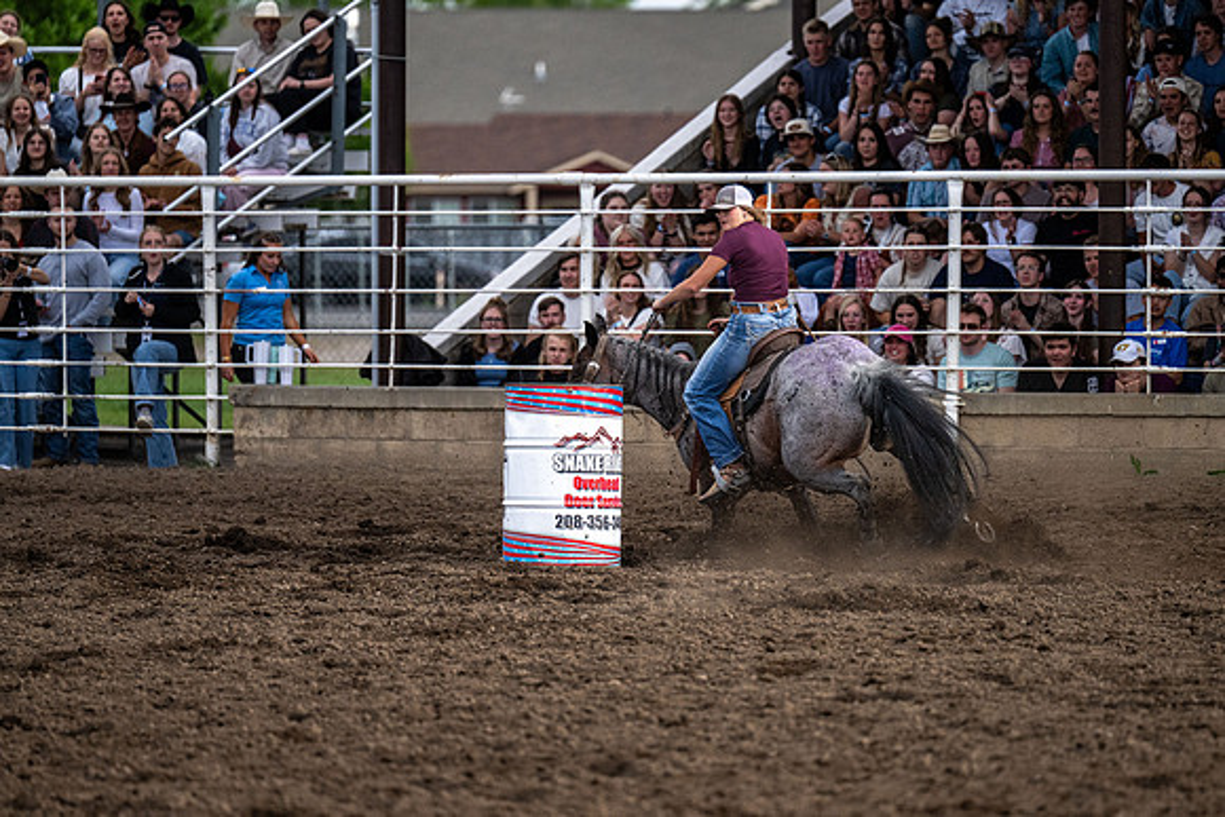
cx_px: 710
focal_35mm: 250
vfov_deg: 5.5
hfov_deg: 8.2
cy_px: 373
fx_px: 8520
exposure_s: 1/8000
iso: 1250
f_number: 2.8
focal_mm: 200
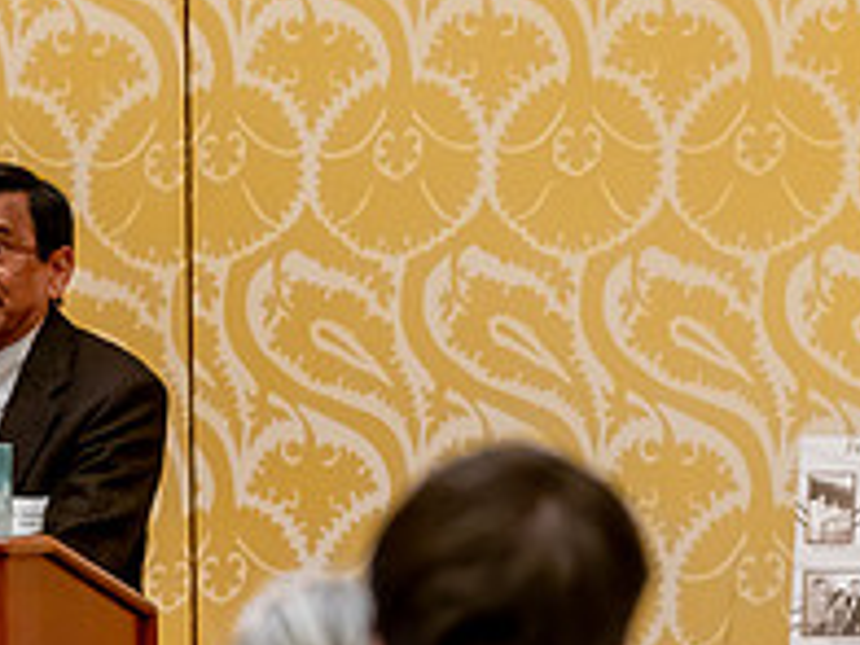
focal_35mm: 354
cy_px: 553
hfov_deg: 5.6
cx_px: 369
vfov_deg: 4.2
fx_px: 8795
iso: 6400
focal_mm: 120
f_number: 2.8
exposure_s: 1/160
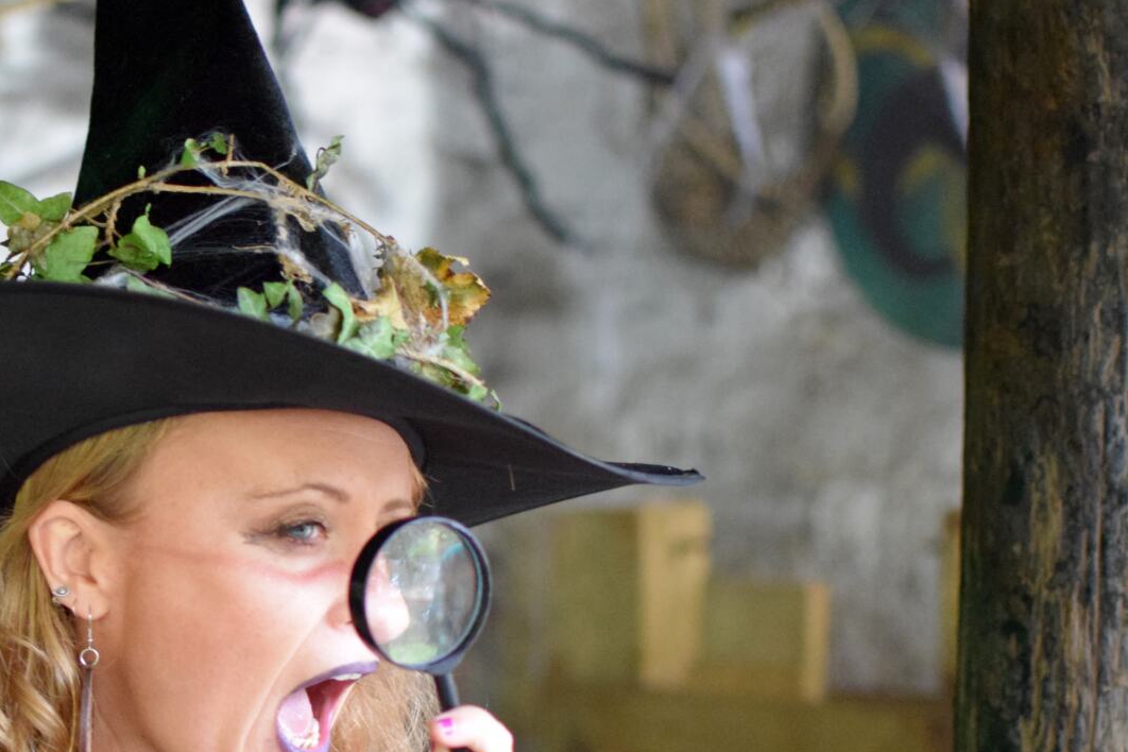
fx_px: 2973
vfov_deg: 14.3
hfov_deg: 21.3
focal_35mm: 95
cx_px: 253
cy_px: 610
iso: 3200
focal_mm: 35
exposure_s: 1/200
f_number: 2
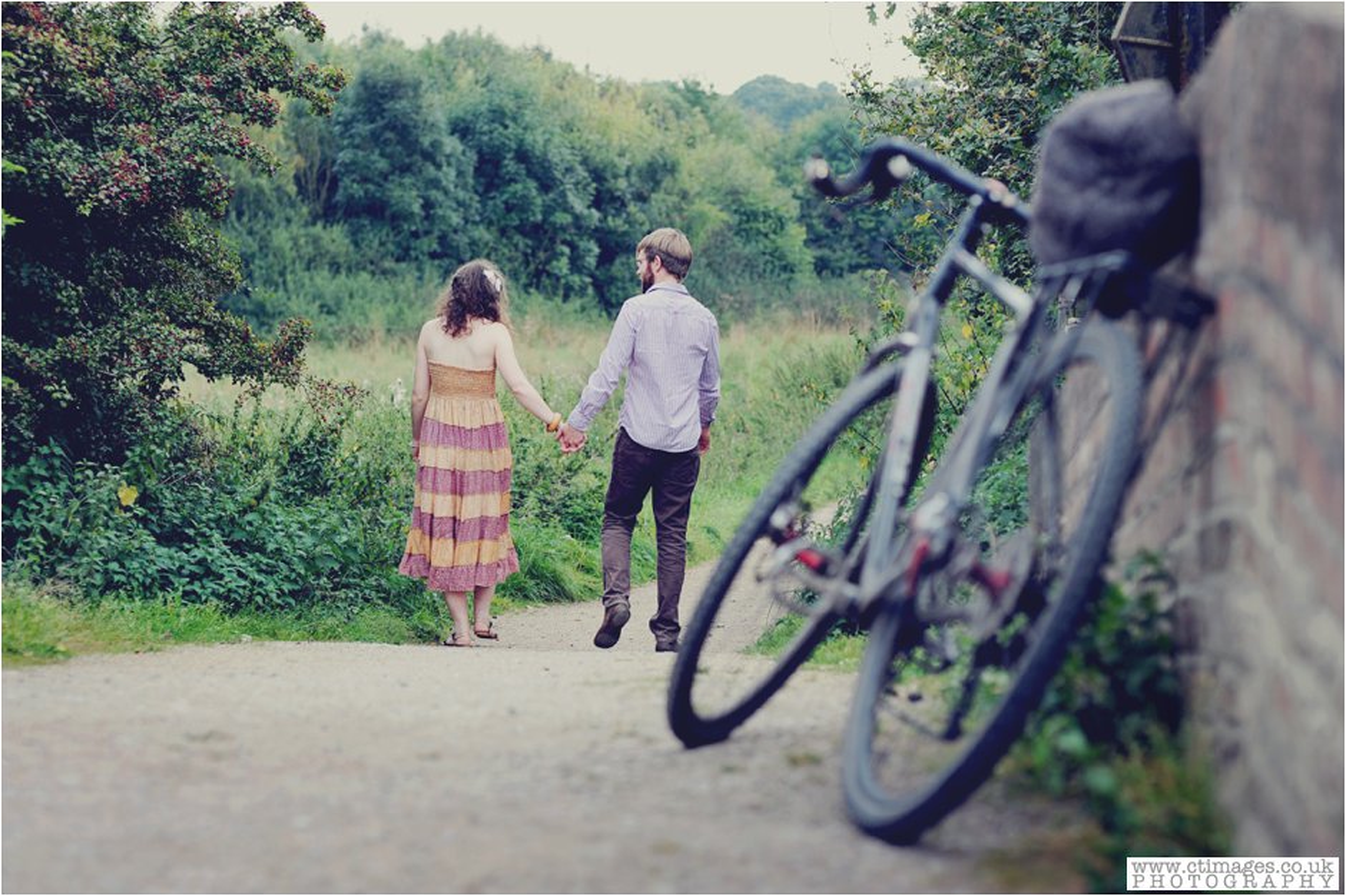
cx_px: 673
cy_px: 448
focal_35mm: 85
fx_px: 3177
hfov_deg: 23.9
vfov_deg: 16.1
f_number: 3.5
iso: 250
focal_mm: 85
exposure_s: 1/320
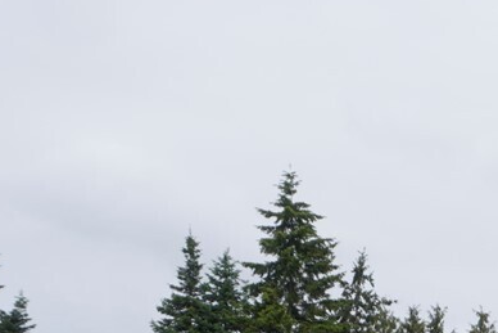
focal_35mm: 105
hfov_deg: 18.4
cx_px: 605
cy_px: 712
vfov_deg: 11.5
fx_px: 1453
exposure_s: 1/640
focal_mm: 16
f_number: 4.5
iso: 100
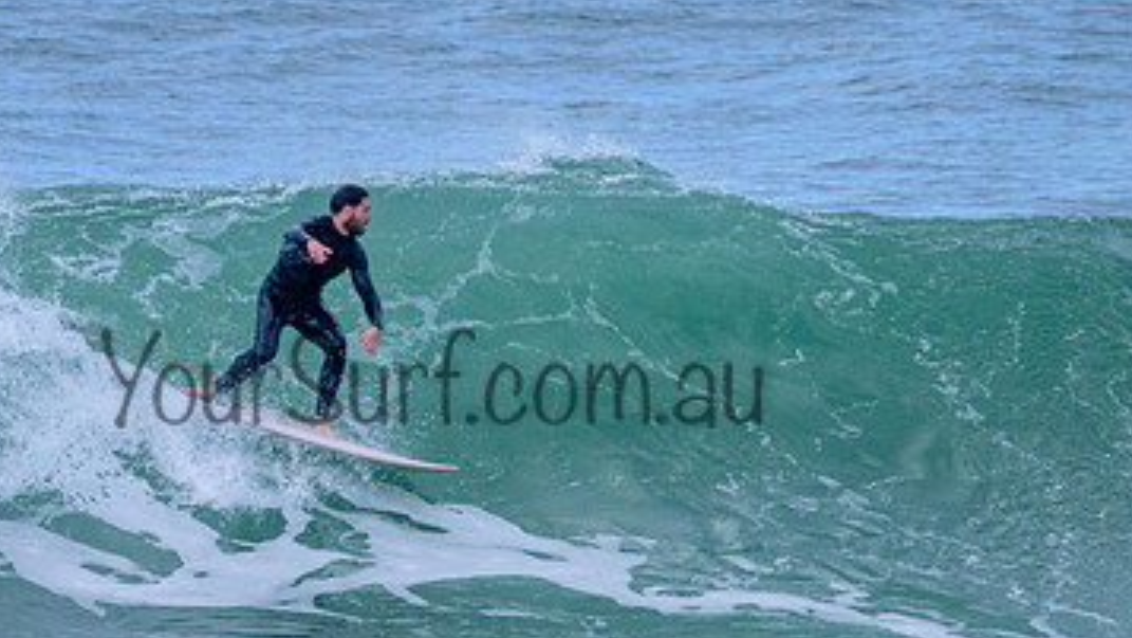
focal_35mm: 1363
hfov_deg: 1.6
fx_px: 40921
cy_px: 351
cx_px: 428
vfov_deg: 0.9
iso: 2000
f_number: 11
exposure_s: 1/2000
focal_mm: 800
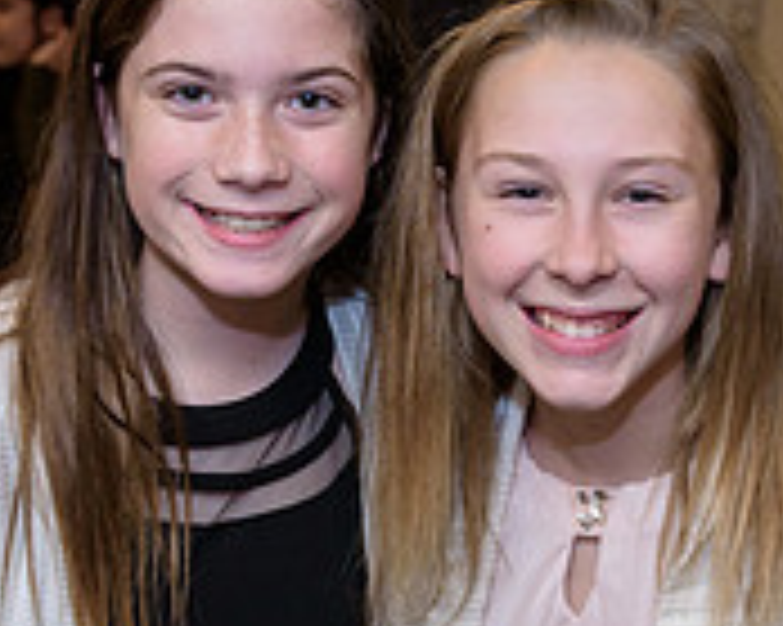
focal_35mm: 91
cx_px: 544
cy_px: 304
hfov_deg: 20.9
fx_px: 2108
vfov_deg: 16.9
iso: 1600
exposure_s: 1/125
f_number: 3.2
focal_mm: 29
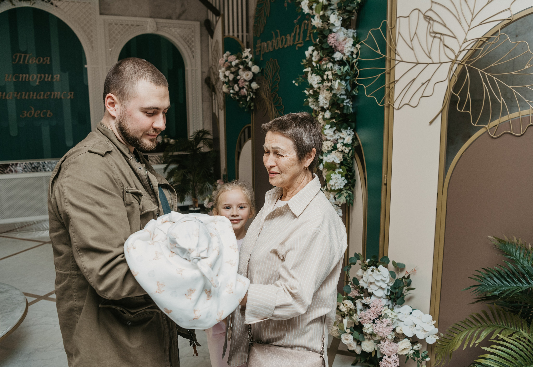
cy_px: 184
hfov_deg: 62.4
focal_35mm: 29
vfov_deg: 45.3
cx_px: 256
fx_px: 440
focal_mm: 27
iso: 500
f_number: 4.5
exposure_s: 1/160
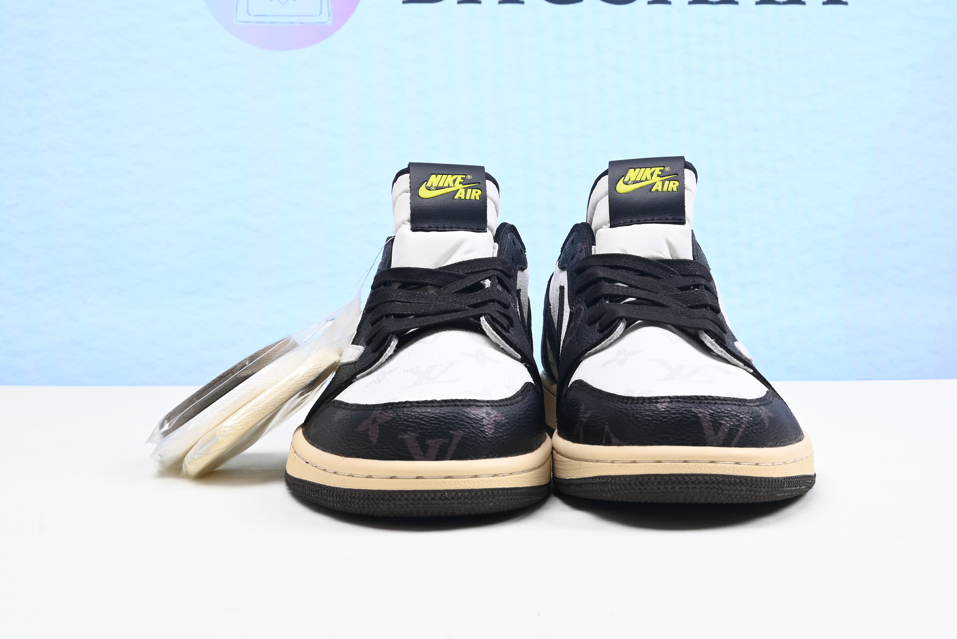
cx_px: 546
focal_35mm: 58
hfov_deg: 34.4
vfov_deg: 23.3
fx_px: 1542
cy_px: 197
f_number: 16
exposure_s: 1/2
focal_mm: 37
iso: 100
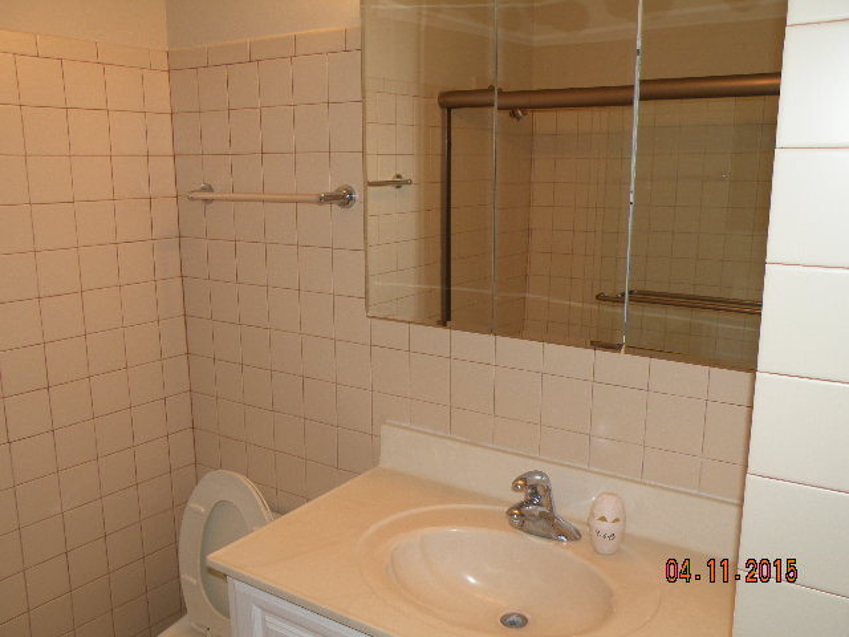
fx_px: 809
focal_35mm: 33
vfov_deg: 42.9
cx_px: 424
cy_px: 318
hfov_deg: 55.4
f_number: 3.2
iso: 64
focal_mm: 5.8
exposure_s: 1/56.3
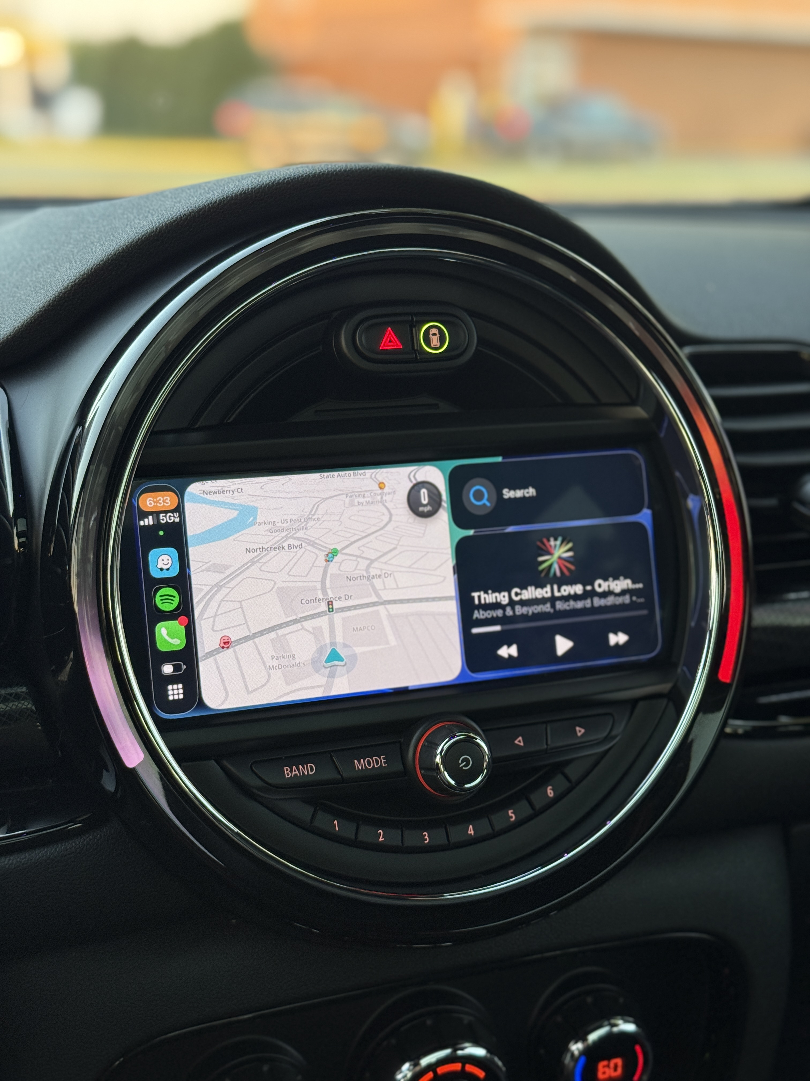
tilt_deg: -14.8
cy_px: 540
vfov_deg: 39.7
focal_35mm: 48
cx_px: 405
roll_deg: -1.2
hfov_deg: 30.3
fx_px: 1498
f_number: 1.78
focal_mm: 6.76
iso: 125
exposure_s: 1/51
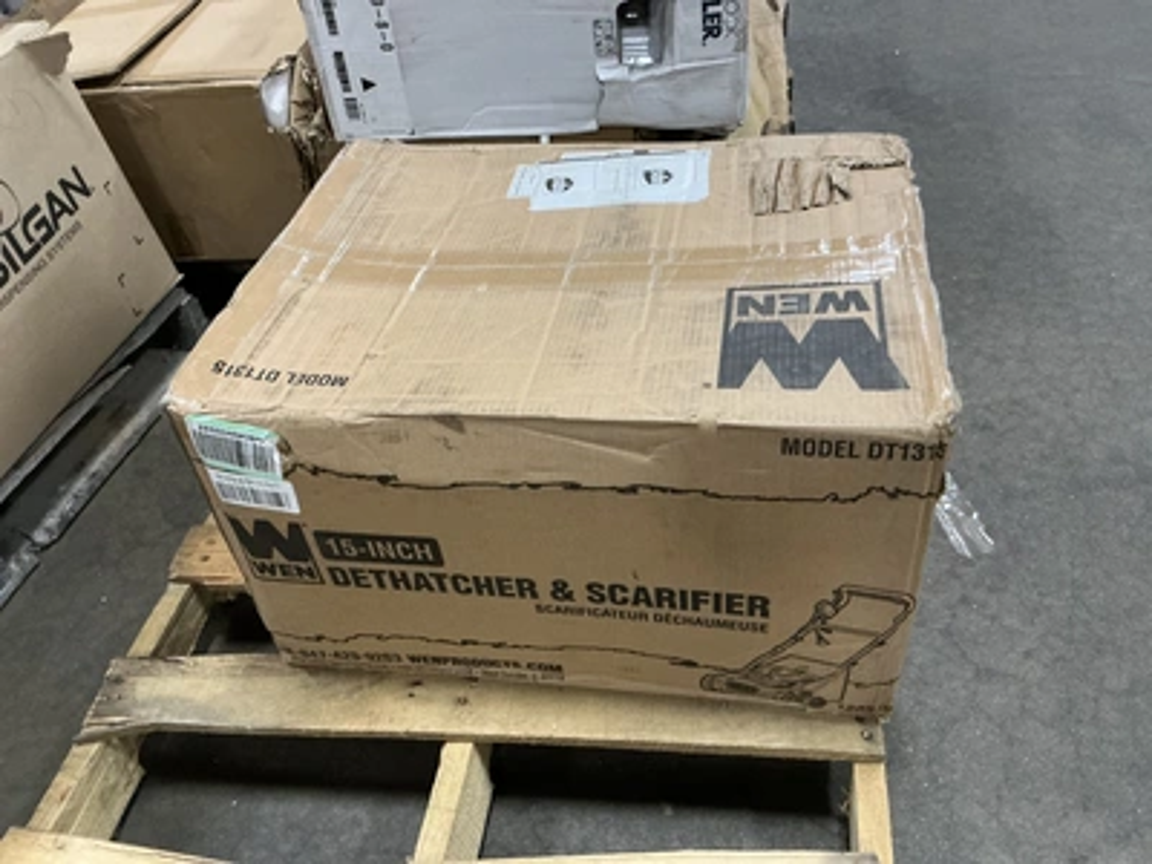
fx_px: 932
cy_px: 432
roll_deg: +4.4
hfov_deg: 63.4
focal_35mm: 28
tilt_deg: -41.4
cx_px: 576
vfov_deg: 49.7
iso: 250
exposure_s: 1/60
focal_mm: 3
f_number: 1.8
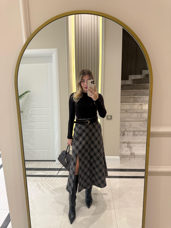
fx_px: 158
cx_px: 86
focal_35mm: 24
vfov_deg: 71.6
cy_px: 114
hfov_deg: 56.8
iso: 125
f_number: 1.78
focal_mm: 6.76
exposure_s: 1/50
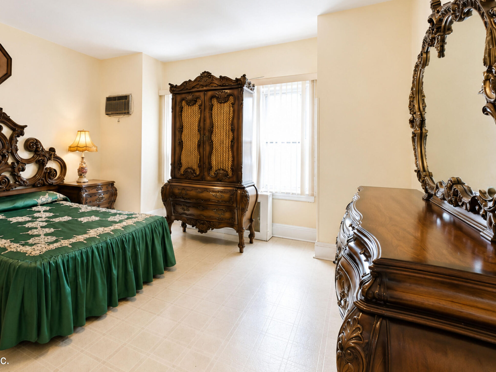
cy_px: 162
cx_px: 170
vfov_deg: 68.4
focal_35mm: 19
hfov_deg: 82.1
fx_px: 272
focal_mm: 10
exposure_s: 1/50
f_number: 7.1
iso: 2000
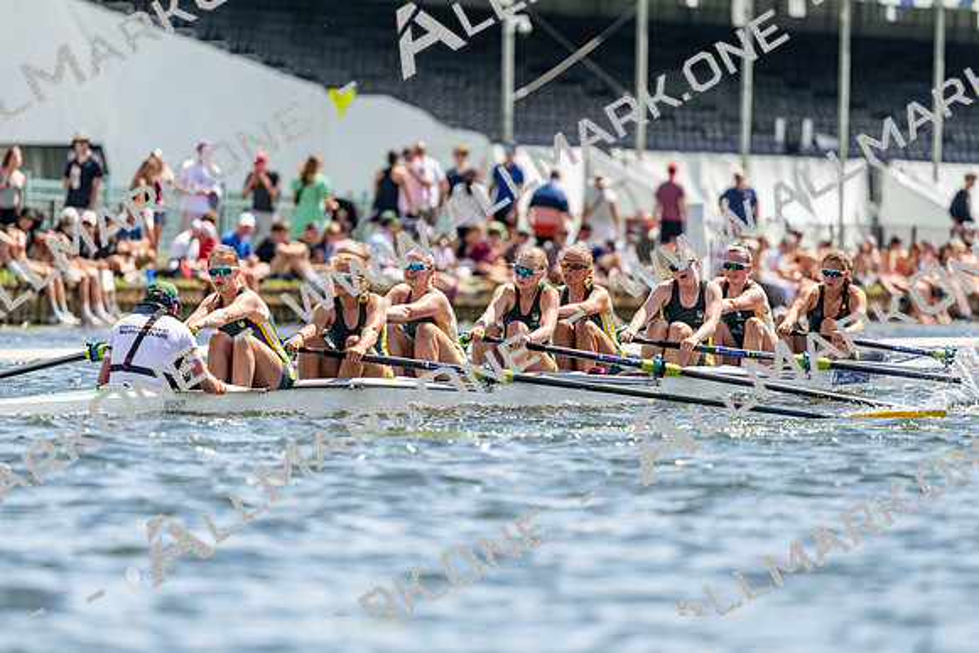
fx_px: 8160
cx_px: 490
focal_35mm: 300
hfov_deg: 6.9
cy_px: 326
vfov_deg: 4.6
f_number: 4
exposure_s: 1/2500
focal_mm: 300
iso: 250
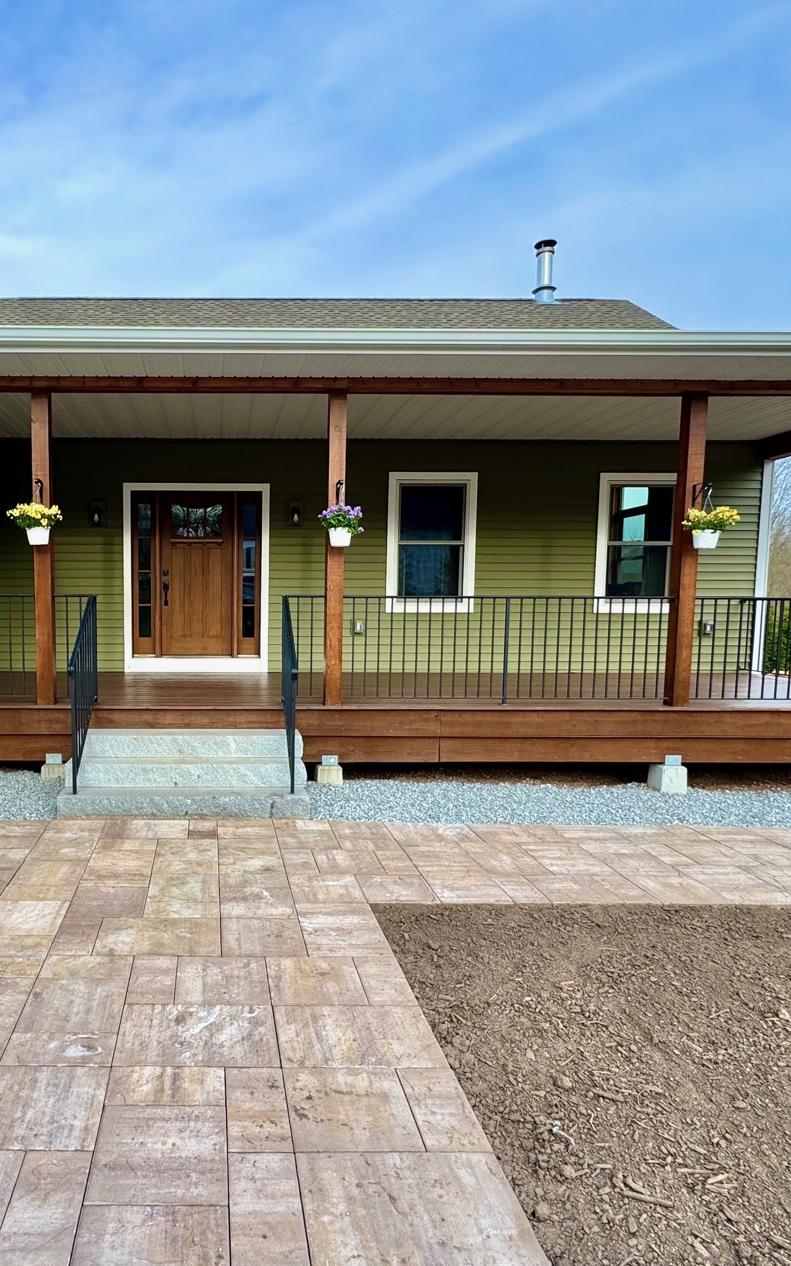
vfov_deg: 79.6
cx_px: 214
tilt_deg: -4.1
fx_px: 759
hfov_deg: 53.0
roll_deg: -0.2
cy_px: 671
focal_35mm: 22
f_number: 2.2
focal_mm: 2.22
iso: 40
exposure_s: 1/207
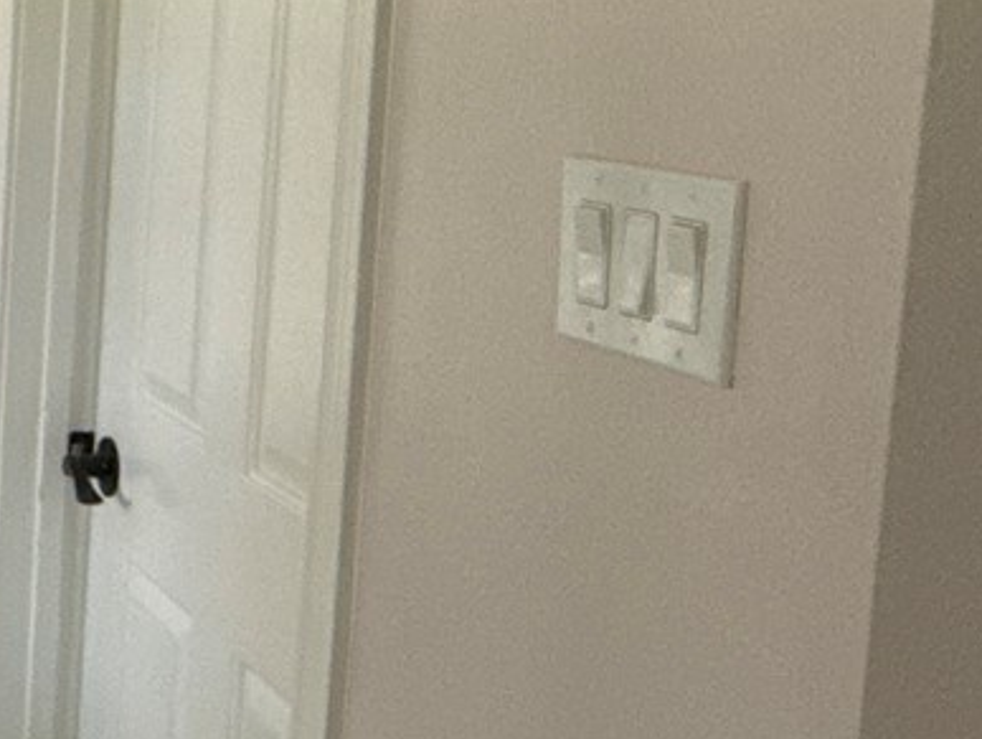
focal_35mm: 74
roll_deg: -0.3
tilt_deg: -6.4
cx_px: -835
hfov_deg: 19.2
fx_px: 2101
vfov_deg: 19.8
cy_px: 180
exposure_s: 1/99
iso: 250
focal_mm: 2.22
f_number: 2.2
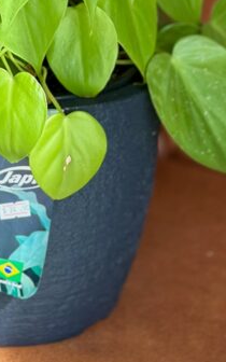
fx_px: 1527
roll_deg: -3.9
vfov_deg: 13.0
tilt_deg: -15.3
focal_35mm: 155
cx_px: 2
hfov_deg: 8.4
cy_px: -113
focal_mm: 6.86
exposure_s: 1/549
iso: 80
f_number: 1.78
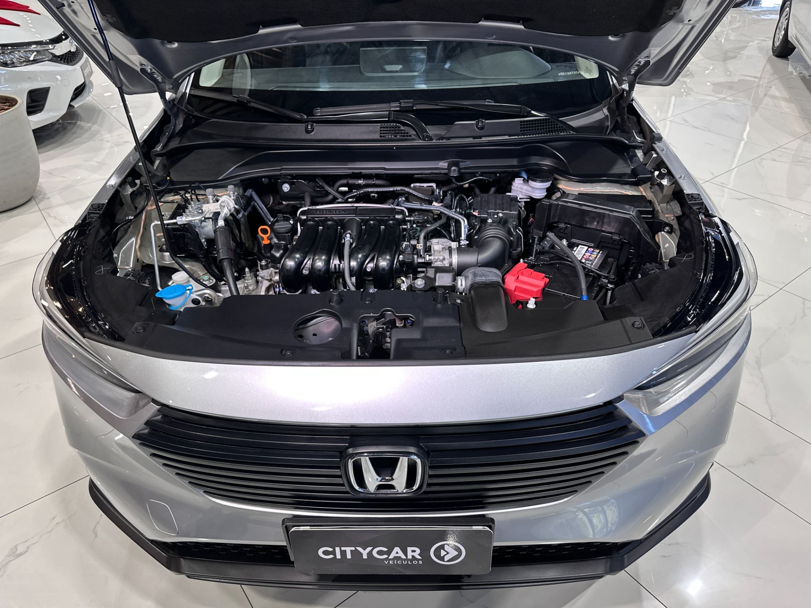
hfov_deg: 71.6
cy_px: 304
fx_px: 562
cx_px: 406
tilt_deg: -35.2
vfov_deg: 56.8
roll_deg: +1.7
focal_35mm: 24
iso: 200
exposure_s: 1/120
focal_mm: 6.86
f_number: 1.78
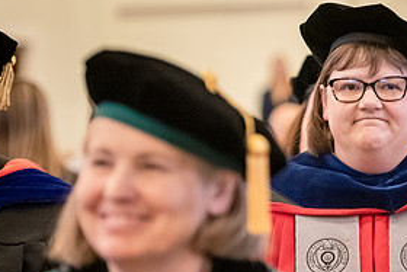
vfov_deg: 5.9
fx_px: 2624
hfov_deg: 8.8
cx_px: 379
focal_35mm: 232
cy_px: 155
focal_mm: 112
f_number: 3.2
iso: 6400
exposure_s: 1/200
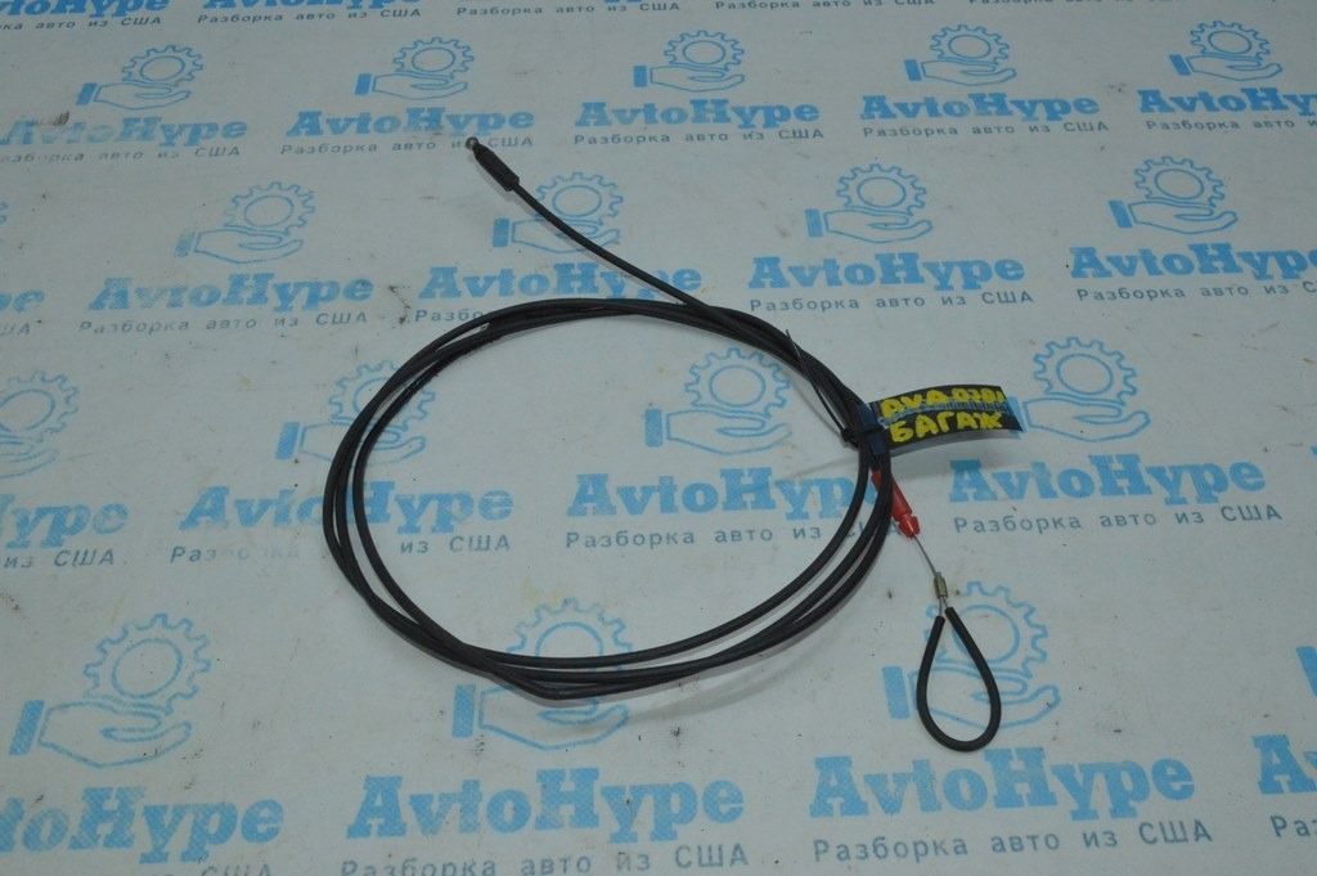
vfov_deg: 39.9
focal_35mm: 33
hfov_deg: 57.3
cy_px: 438
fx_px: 1206
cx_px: 658
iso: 3200
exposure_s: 1/200
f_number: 16
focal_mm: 22
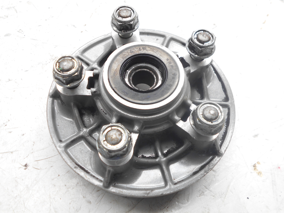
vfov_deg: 41.8
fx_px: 279
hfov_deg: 54.0
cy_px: 106
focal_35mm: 34
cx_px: 142
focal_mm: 5.8
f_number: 3.6
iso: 140
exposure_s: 1/30
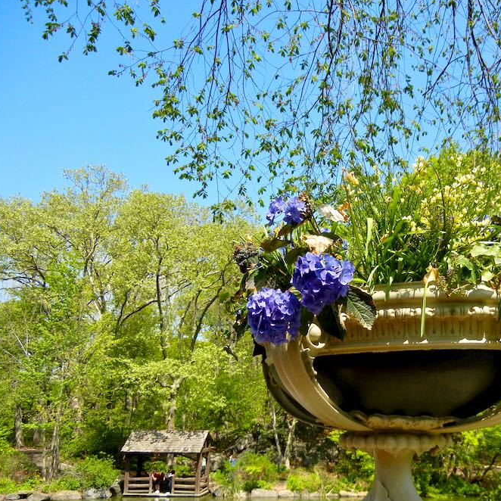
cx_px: 354
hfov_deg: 40.2
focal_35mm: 41
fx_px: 671
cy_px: 288
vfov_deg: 40.8
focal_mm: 5.4
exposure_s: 1/350
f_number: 7
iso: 160
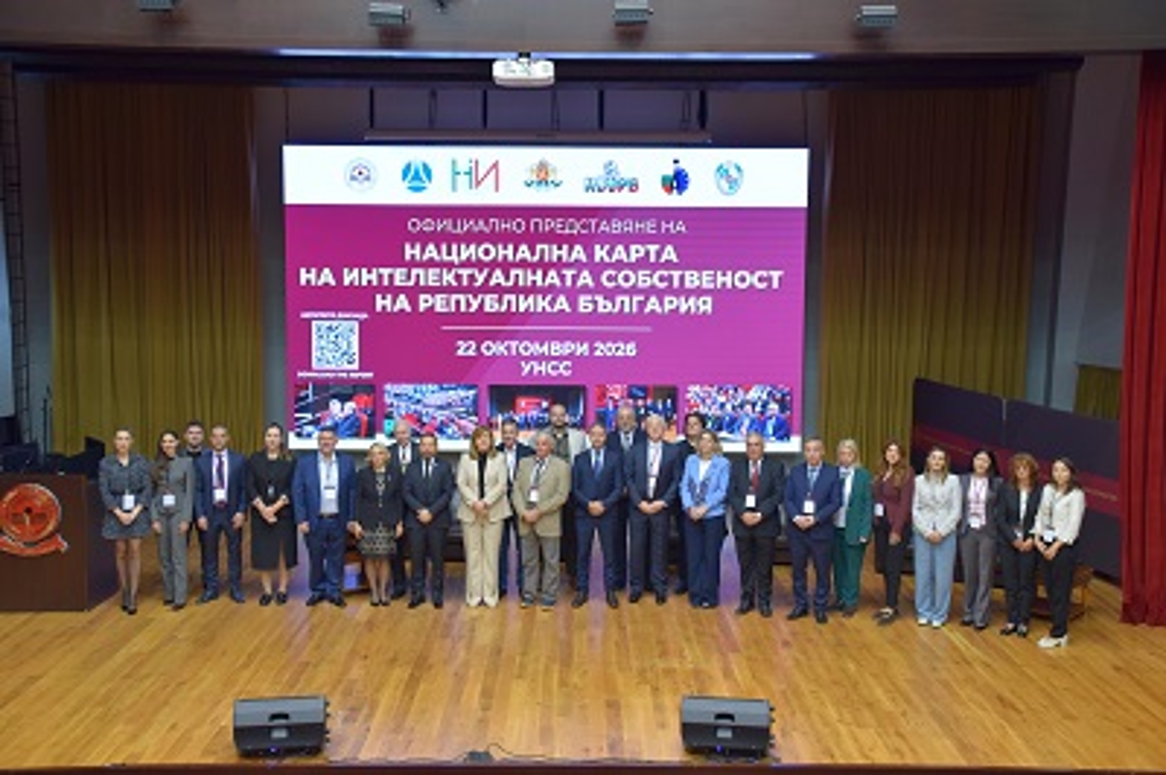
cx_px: 583
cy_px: 388
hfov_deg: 46.4
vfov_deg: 31.8
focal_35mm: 42
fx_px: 1359
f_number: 4
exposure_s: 1/60
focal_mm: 28
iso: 800
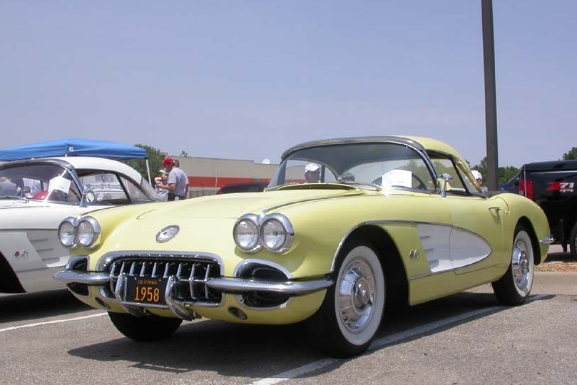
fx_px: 802
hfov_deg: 39.6
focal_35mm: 50
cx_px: 312
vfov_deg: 27.0
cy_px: 202
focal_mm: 7.85
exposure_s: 1/485
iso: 100
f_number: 7.5
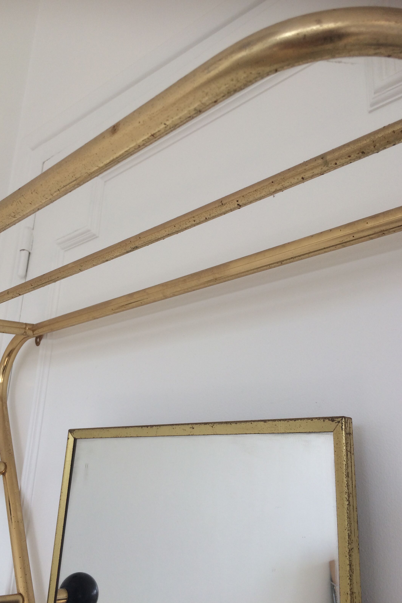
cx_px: 198
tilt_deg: +18.3
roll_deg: -2.0
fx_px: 519
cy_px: 297
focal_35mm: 31
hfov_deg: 42.3
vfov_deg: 60.3
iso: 32
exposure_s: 1/120
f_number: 2.2
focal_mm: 4.15
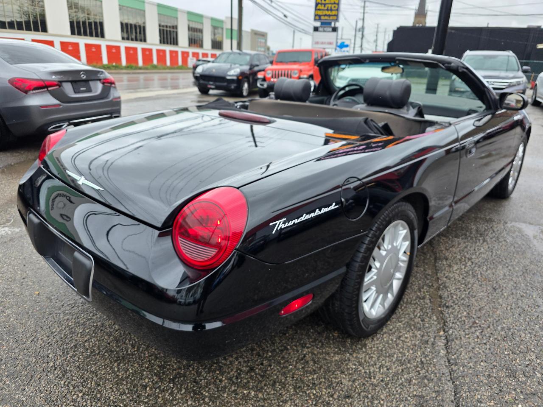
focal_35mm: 23
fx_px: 361
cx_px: 272
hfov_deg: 73.9
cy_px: 204
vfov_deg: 58.9
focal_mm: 6.3
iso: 40
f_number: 1.7
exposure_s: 1/359
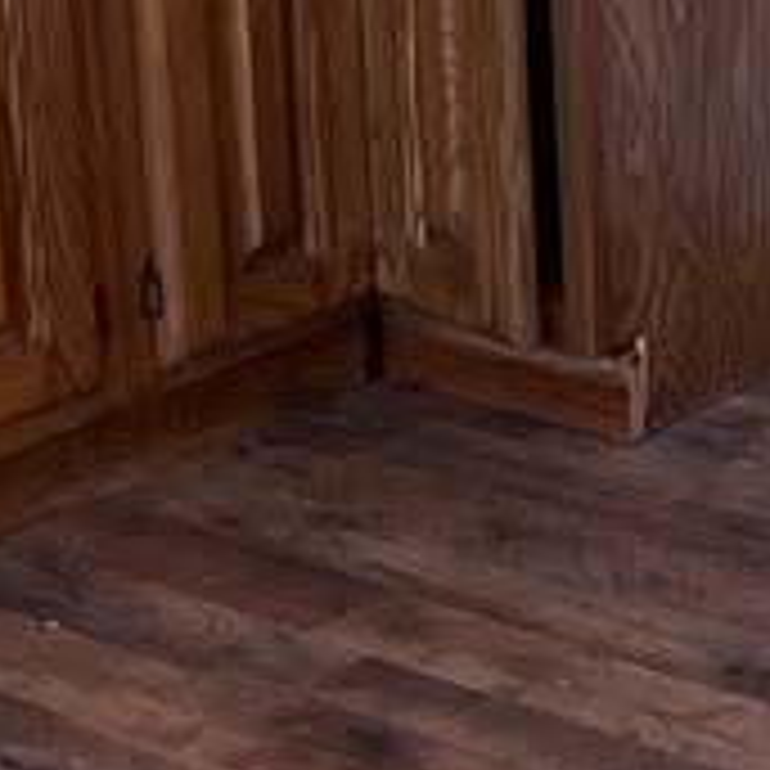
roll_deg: -1.1
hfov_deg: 11.6
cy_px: -293
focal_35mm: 138
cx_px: 1463
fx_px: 3473
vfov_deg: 12.2
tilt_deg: -13.1
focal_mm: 5.1
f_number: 1.6
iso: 100
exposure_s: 1/122
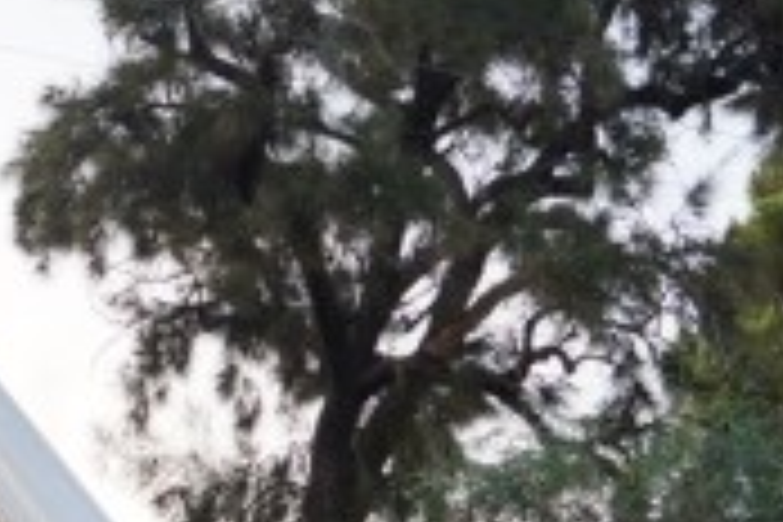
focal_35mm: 93
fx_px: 2023
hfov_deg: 20.8
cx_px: -79
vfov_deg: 13.5
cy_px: 862
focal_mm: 18
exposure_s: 1/100
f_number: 5
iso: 100
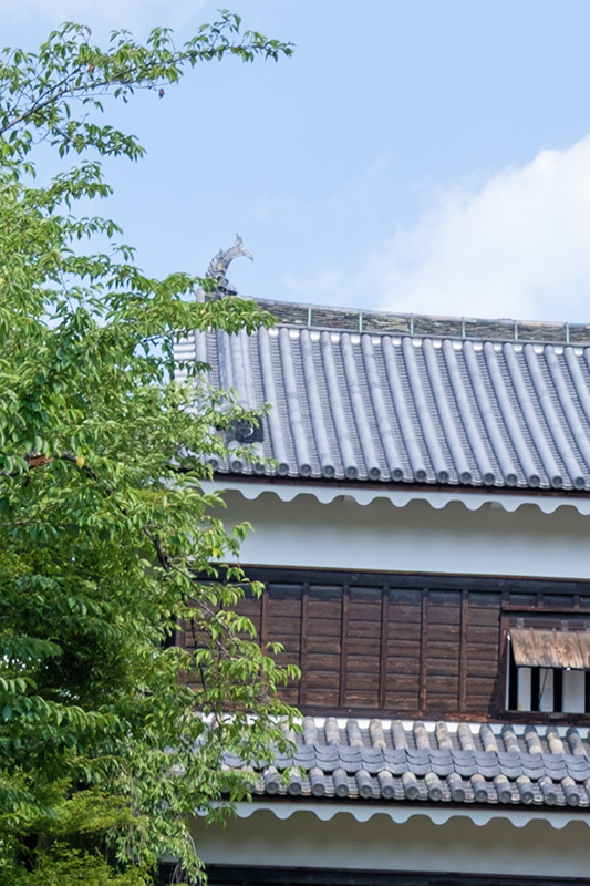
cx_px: 600
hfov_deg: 10.3
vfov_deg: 15.4
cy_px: 761
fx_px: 3246
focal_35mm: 132
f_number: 8
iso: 200
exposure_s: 1/80
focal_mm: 36.6
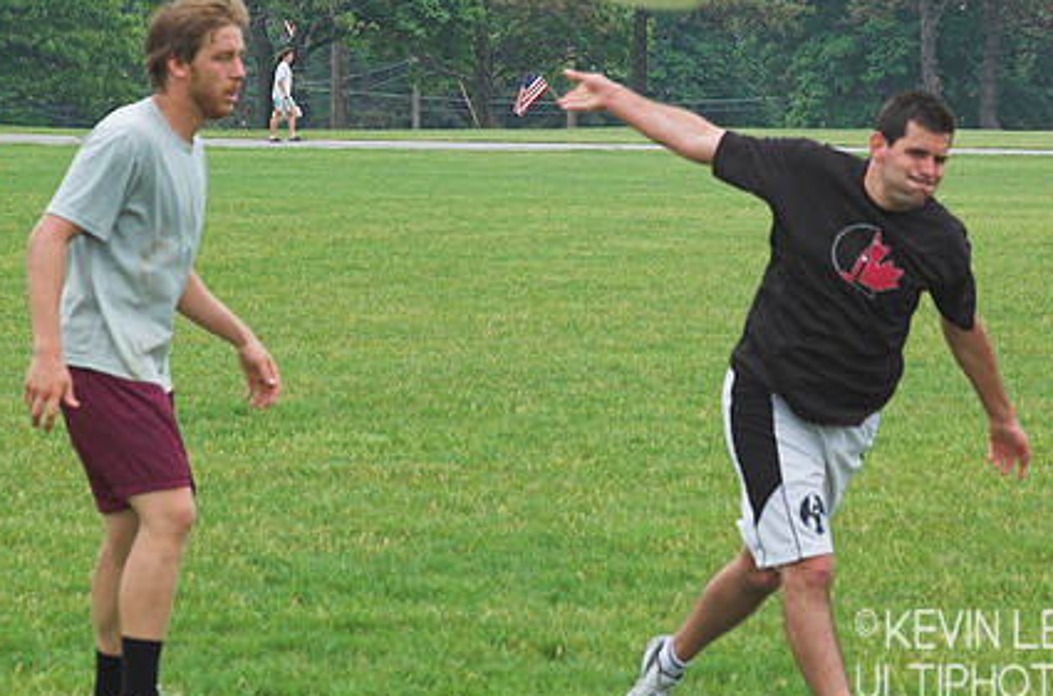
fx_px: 5680
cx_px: 691
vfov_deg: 7.0
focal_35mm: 195
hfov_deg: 10.6
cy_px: 255
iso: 400
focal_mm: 95
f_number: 9
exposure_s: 1/400
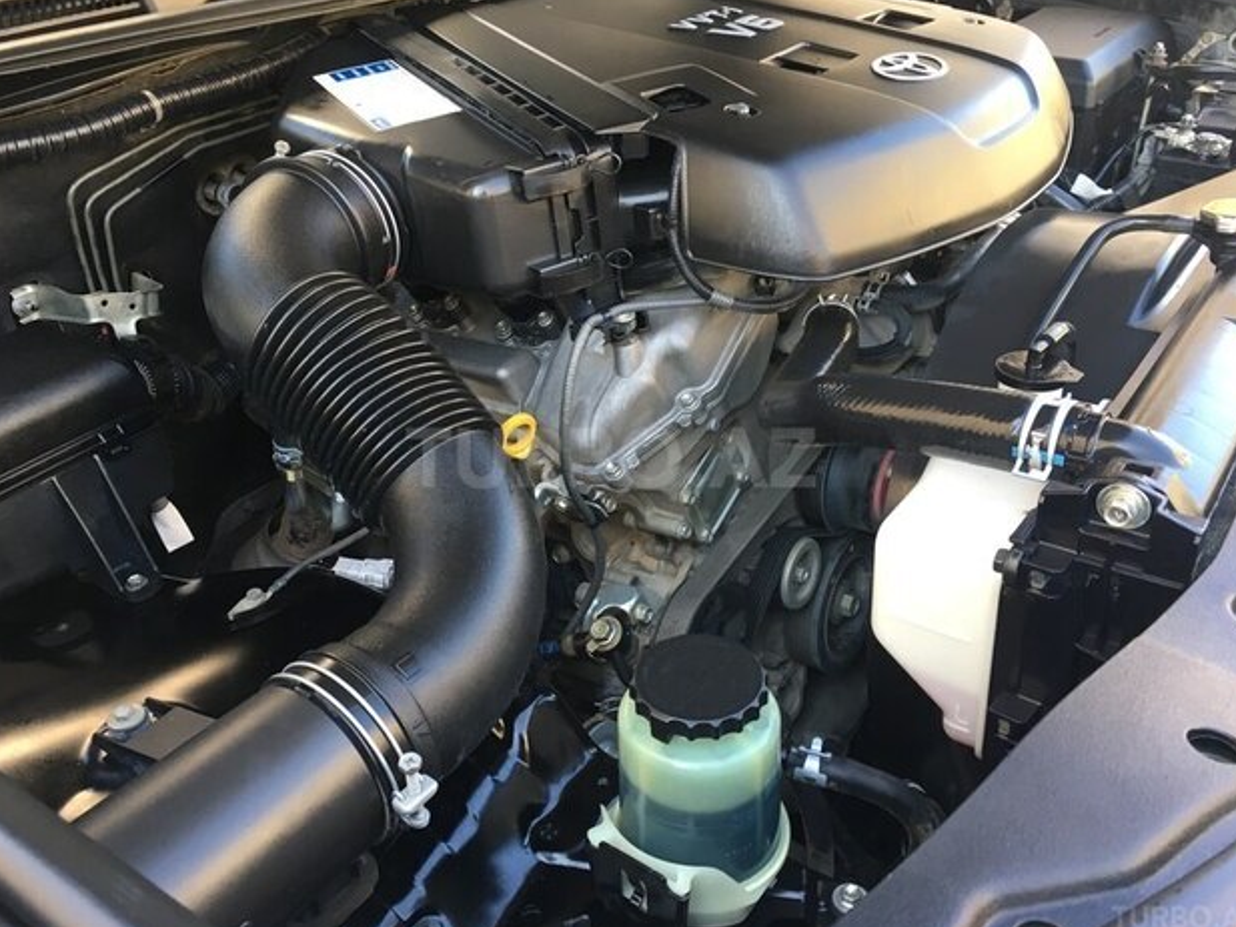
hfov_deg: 58.3
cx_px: 611
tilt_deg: -35.1
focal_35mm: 31
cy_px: 457
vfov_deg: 45.5
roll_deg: +0.0
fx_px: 1107
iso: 25
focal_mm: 4.15
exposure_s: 1/33
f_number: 2.2
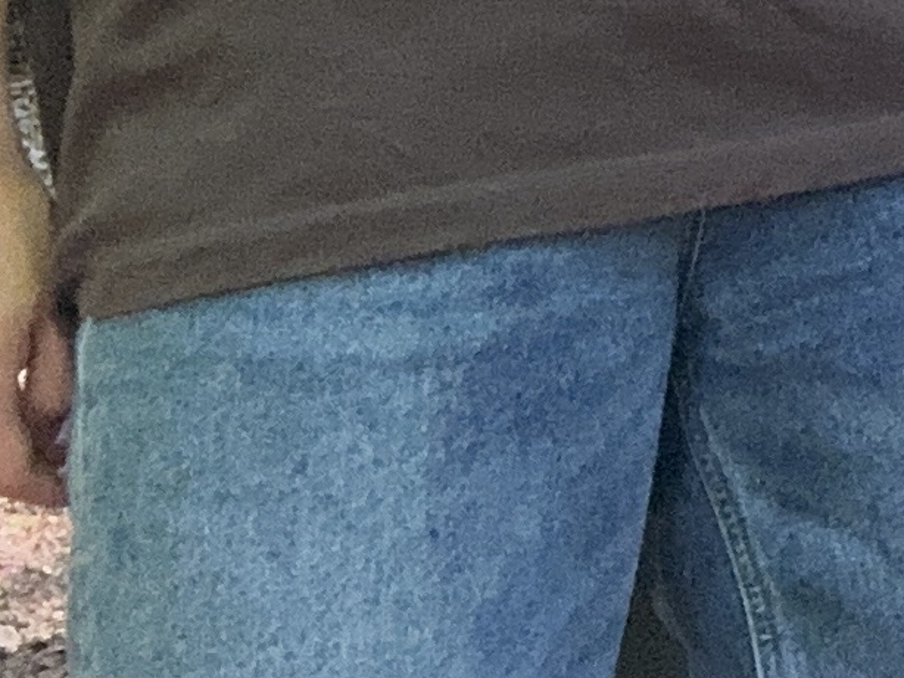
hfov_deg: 10.5
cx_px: 2438
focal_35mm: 151
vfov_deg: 9.3
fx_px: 3945
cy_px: -599
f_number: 1.9
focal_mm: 2.69
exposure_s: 1/112
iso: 80
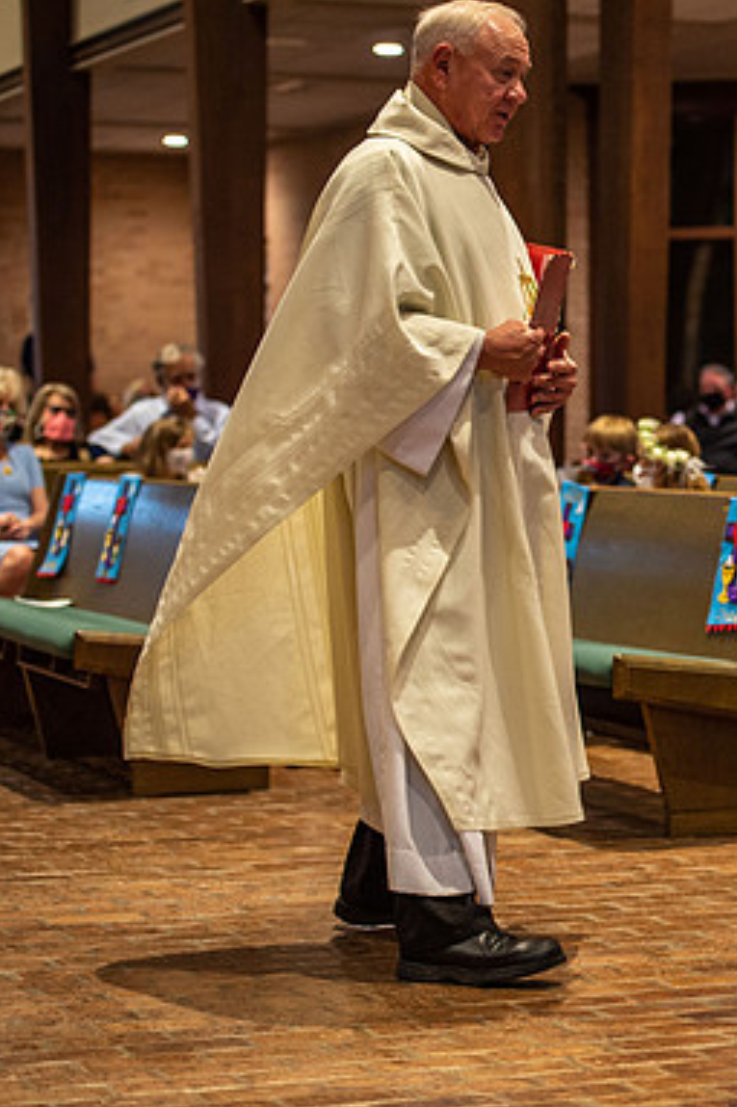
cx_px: 803
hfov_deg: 12.7
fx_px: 3258
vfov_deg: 19.3
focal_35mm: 106
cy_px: 552
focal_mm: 70
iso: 1600
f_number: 2.8
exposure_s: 1/100
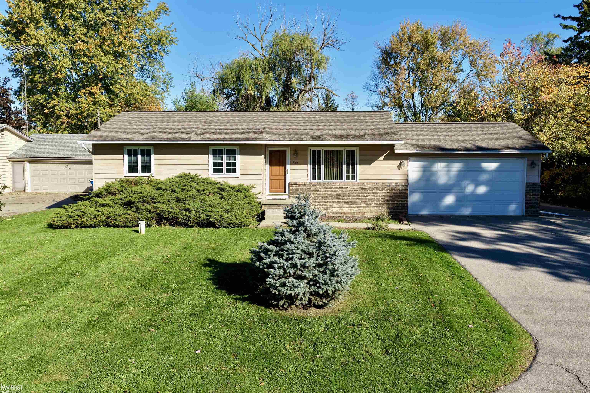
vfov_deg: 46.4
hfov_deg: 65.5
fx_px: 459
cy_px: 196
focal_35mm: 28
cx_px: 295
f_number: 2.8
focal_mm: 14.45
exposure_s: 1/1600
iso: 200
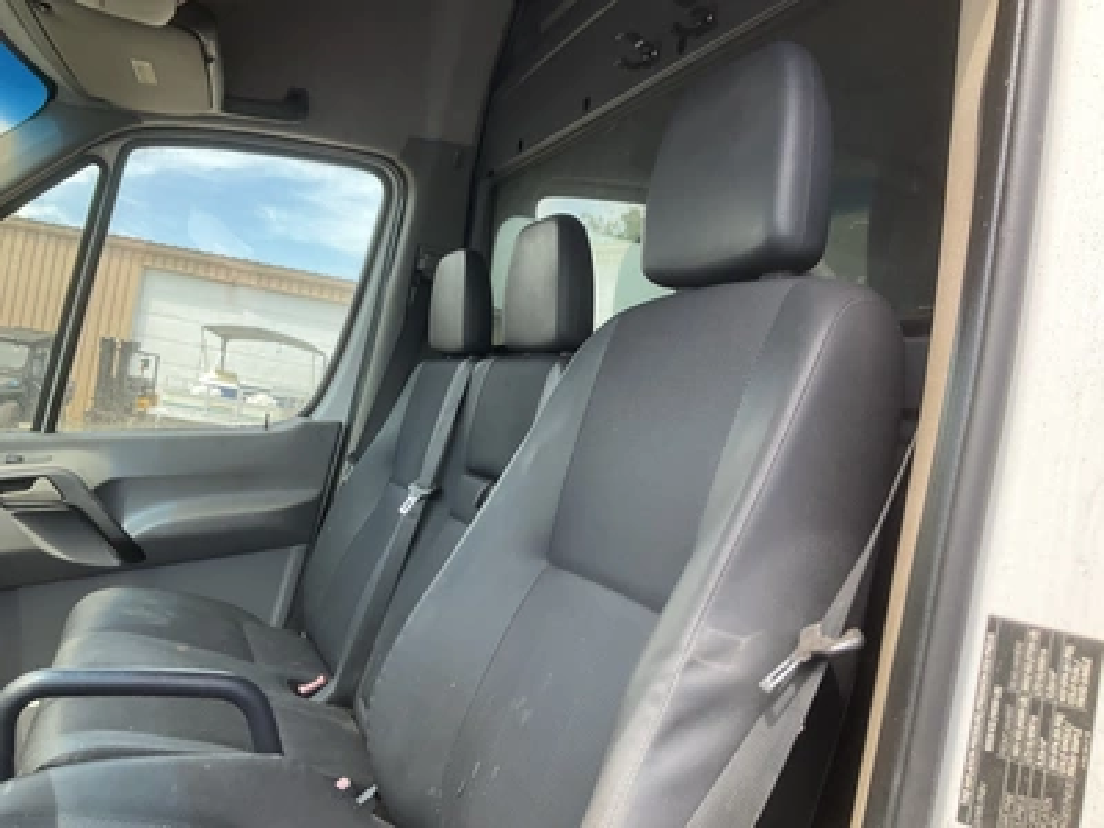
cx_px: 552
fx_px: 925
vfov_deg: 48.2
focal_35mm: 29
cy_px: 414
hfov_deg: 61.7
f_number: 1.8
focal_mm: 3
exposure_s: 1/178
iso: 25
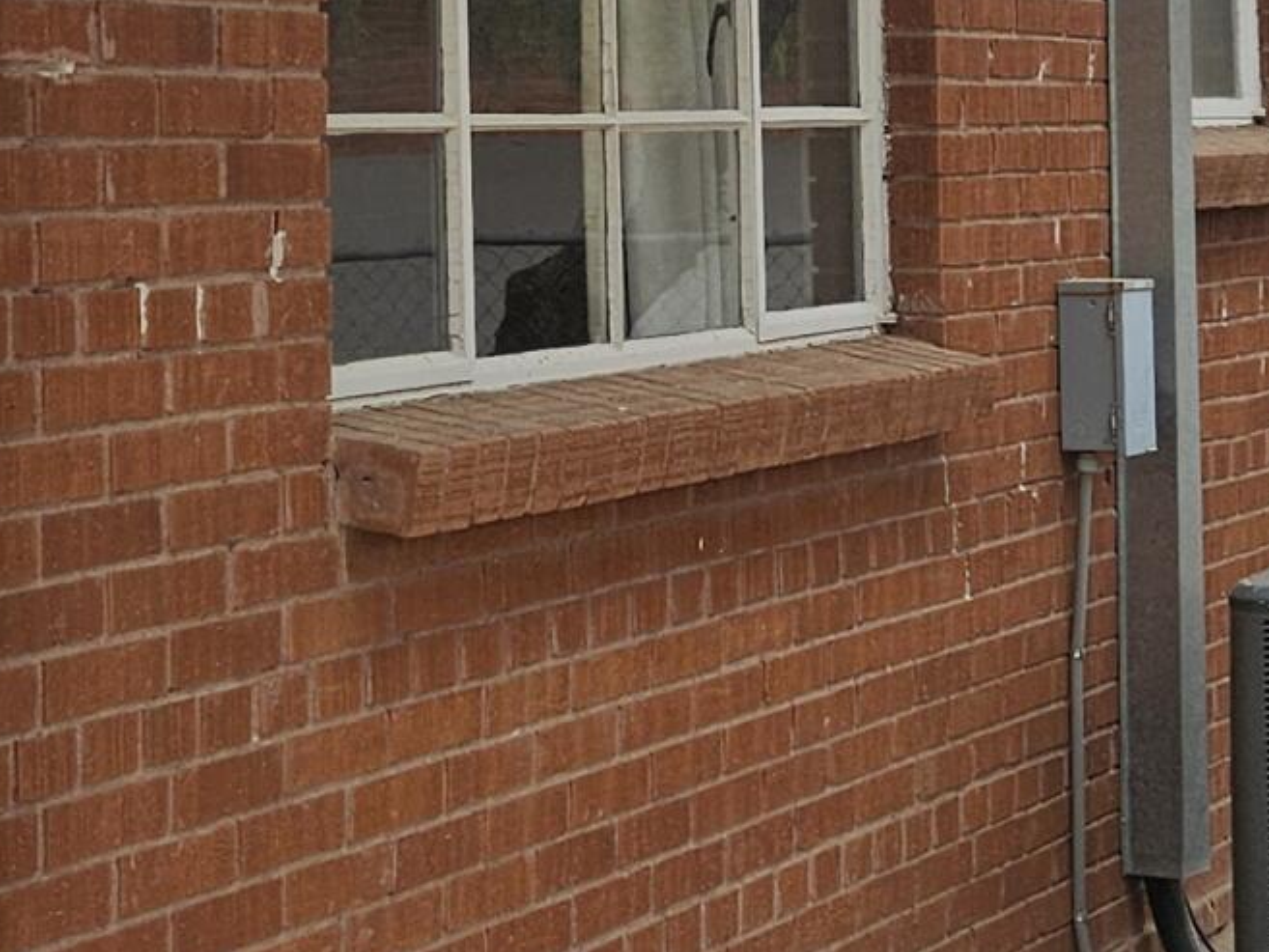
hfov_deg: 18.7
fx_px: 3850
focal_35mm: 105
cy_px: 114
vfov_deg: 14.0
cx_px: 703
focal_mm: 5.4
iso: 25
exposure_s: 1/902
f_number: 1.8
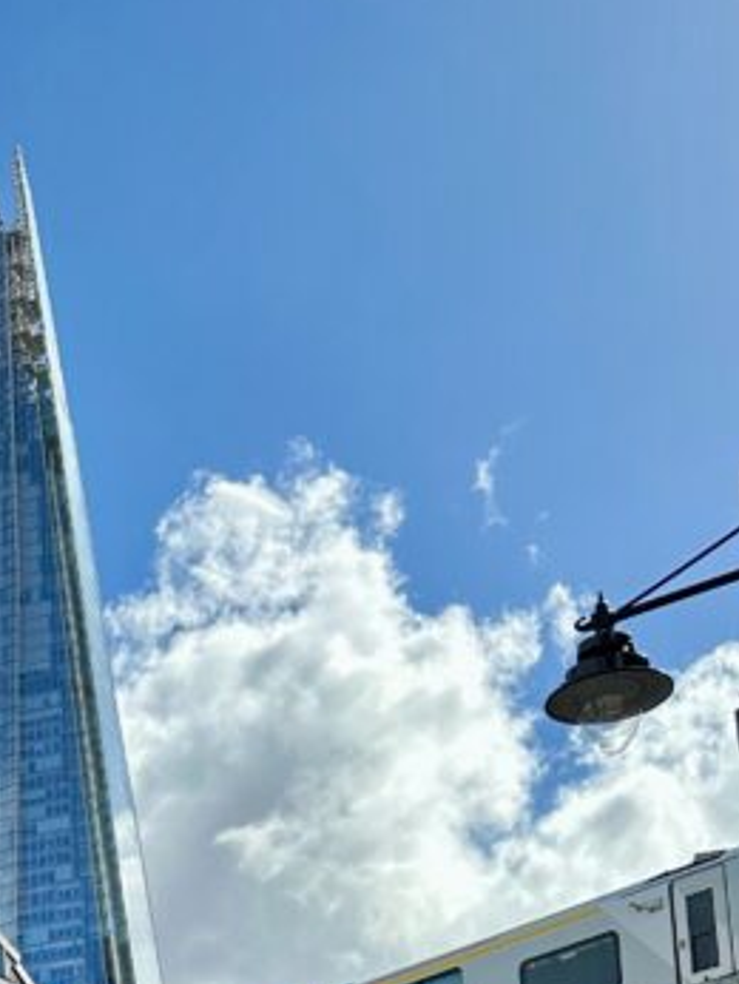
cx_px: -193
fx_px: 2019
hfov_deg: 19.3
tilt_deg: +12.9
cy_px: 1254
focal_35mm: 71
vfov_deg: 24.2
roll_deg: +1.3
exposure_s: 1/4016
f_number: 1.78
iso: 80
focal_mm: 6.86
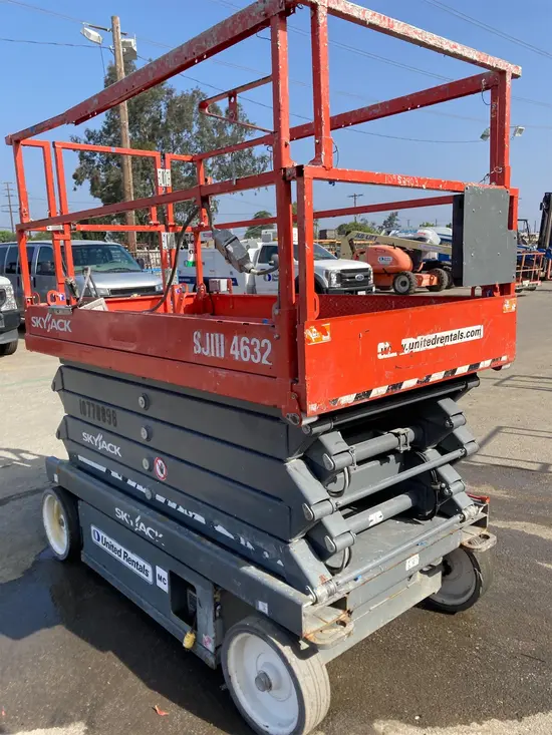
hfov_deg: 49.8
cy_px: 368
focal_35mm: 28
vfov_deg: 63.4
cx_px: 276
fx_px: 595
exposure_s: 1/1130
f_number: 1.8
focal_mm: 3.99
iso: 20
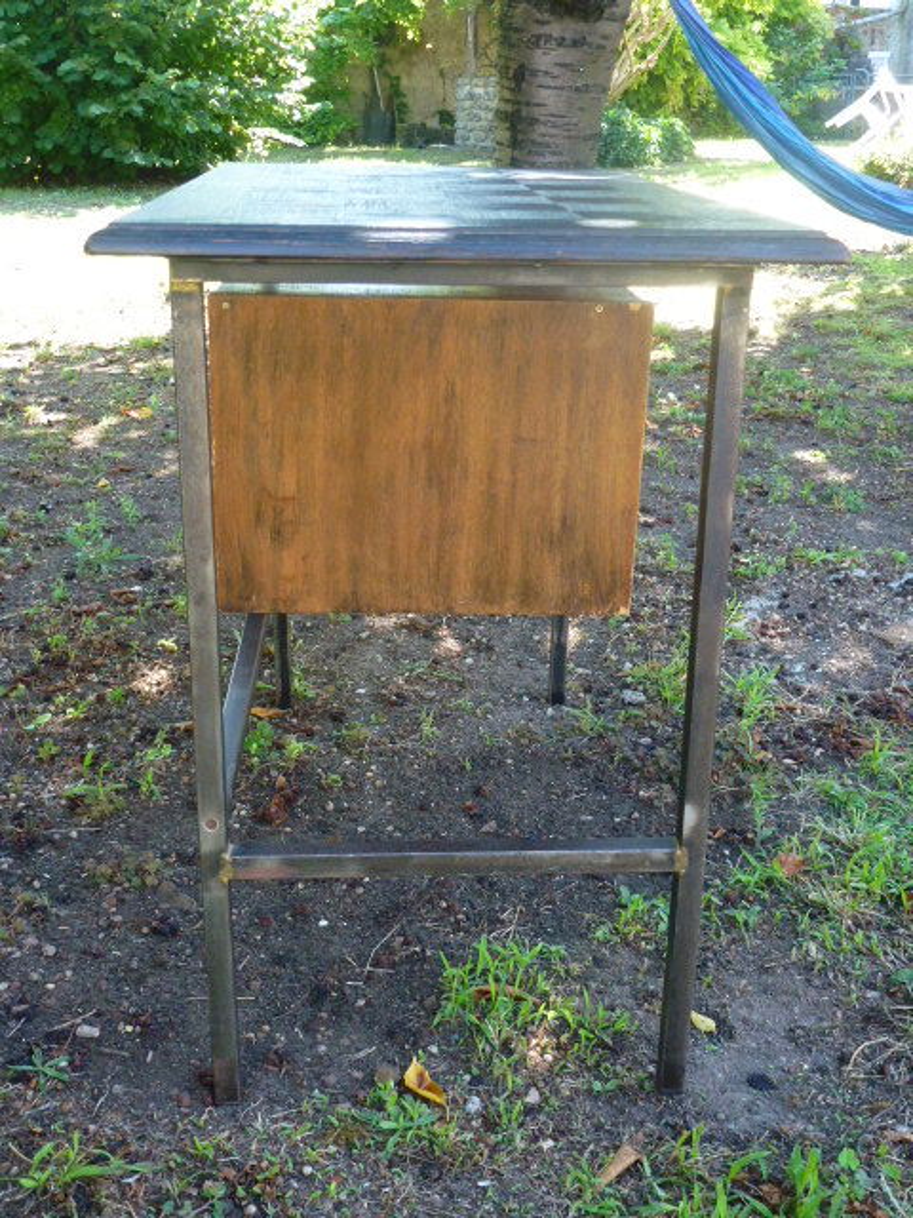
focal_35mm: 37
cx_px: 456
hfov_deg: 38.7
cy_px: 609
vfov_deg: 50.1
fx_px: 1301
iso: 200
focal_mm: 6.4
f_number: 3.7
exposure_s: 1/60
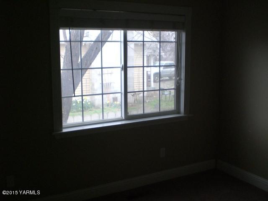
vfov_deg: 37.7
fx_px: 294
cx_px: 134
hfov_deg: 49.0
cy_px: 100
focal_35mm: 38
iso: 200
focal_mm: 6.3
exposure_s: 1/80
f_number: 3.1
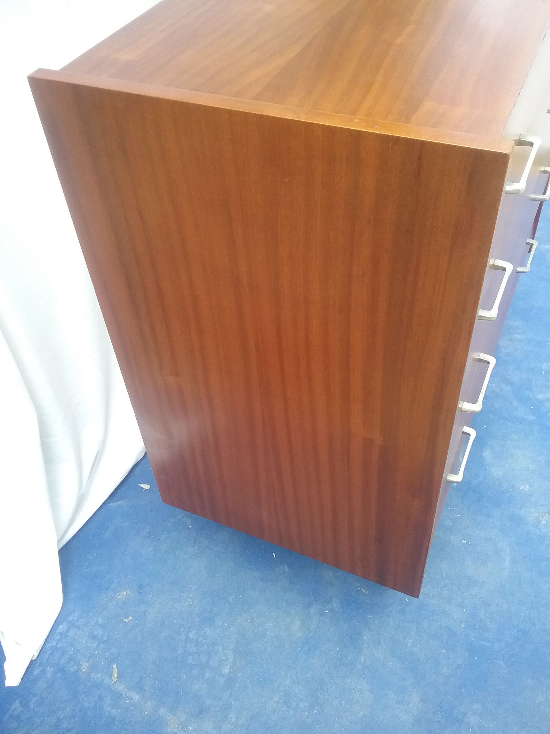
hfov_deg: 45.4
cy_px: 367
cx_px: 275
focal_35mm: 31
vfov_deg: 58.4
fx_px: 657
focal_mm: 3.3
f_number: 2.2
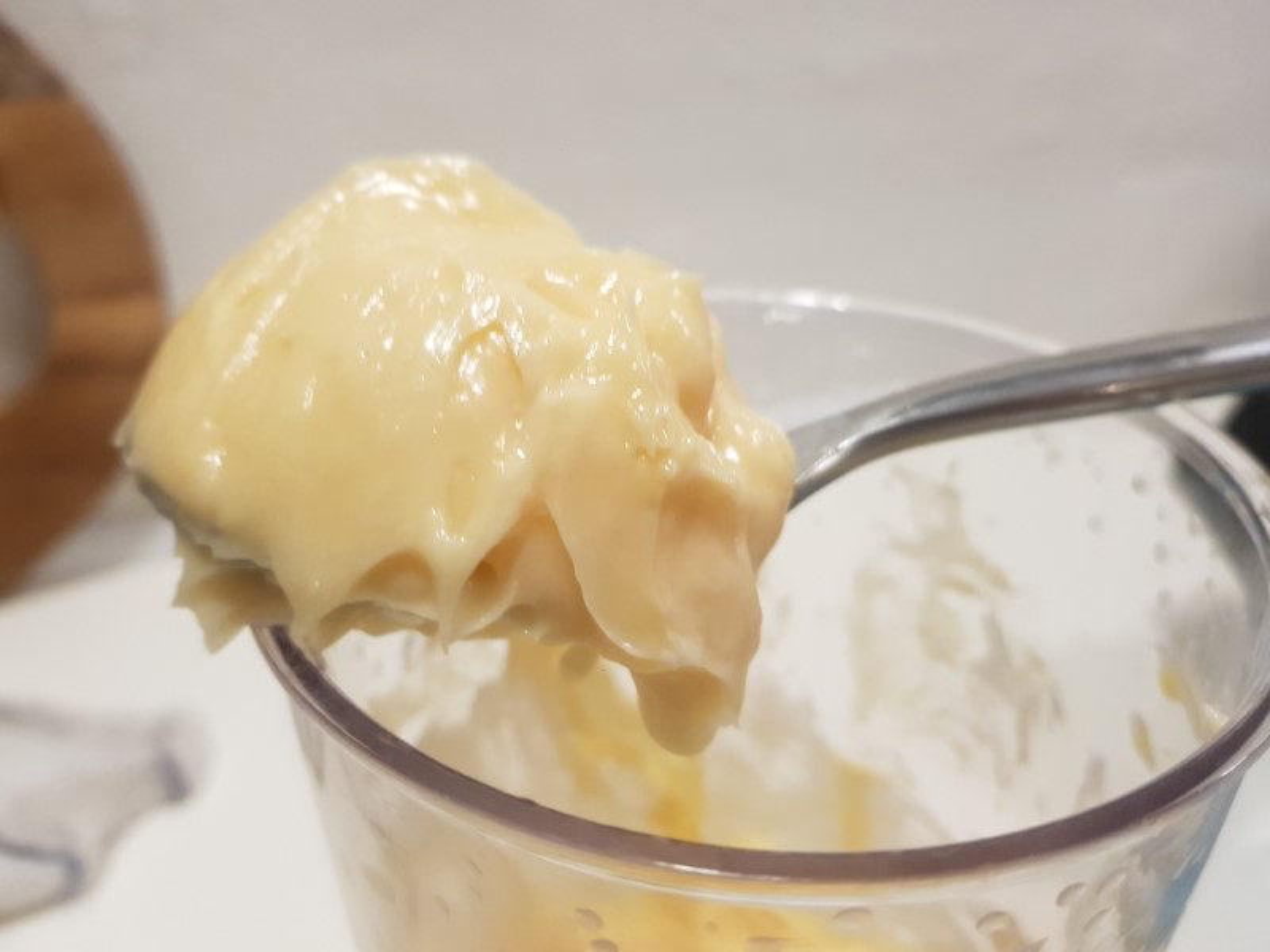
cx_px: 635
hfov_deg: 67.3
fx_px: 954
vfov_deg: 53.1
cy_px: 476
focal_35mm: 26
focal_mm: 4.2
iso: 200
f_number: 1.7
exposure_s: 1/33
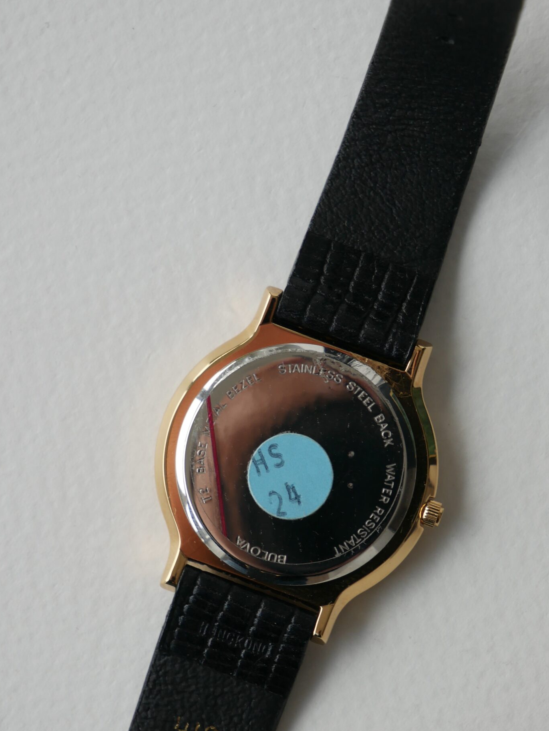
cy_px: 464
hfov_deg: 11.5
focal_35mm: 129
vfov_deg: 15.3
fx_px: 2726
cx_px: 290
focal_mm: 46
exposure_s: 1/125
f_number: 5.6
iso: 200
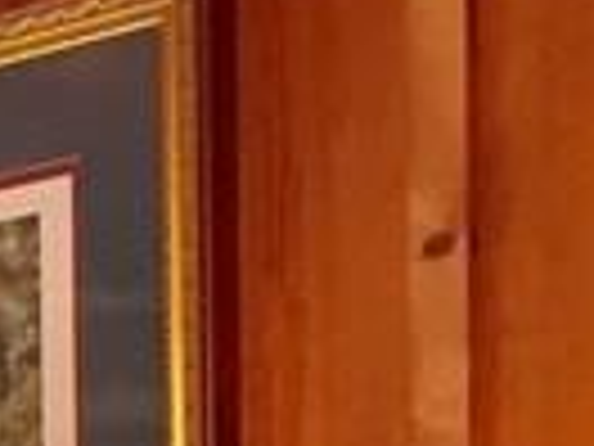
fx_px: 3861
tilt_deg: -7.9
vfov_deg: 5.9
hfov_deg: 8.0
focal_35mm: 225
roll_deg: +3.1
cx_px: -909
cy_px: 1523
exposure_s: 1/30
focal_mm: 4.15
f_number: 2.2
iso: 100
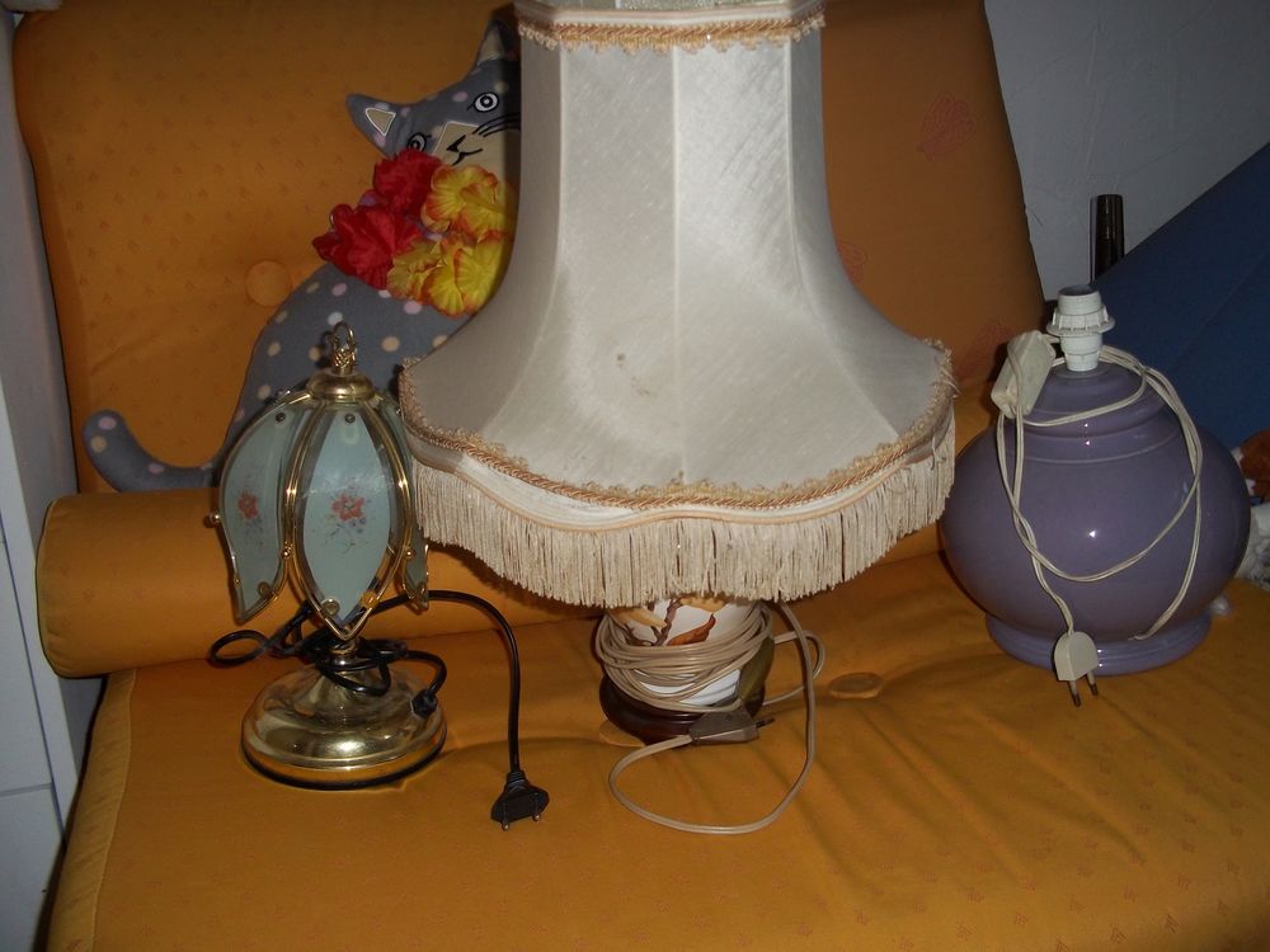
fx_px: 1321
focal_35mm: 36
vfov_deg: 39.7
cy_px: 476
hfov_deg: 51.4
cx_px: 635
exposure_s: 1/30
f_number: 3.1
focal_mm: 6.5
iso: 80
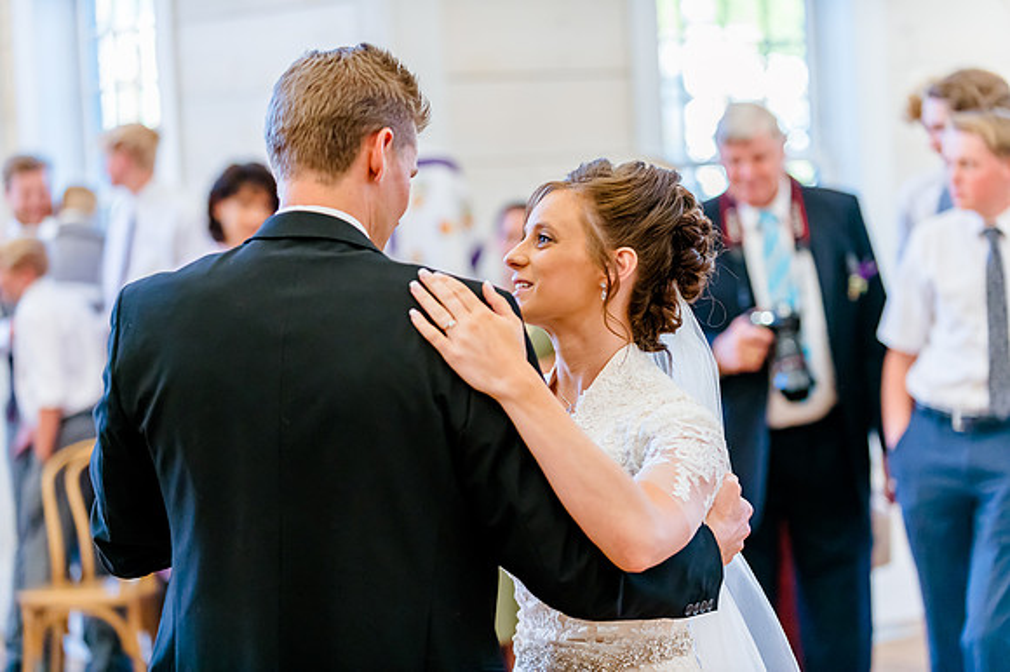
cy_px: 336
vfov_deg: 13.0
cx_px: 505
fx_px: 2944
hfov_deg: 19.5
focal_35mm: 105
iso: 2000
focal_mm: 105
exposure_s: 1/500
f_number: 2.8
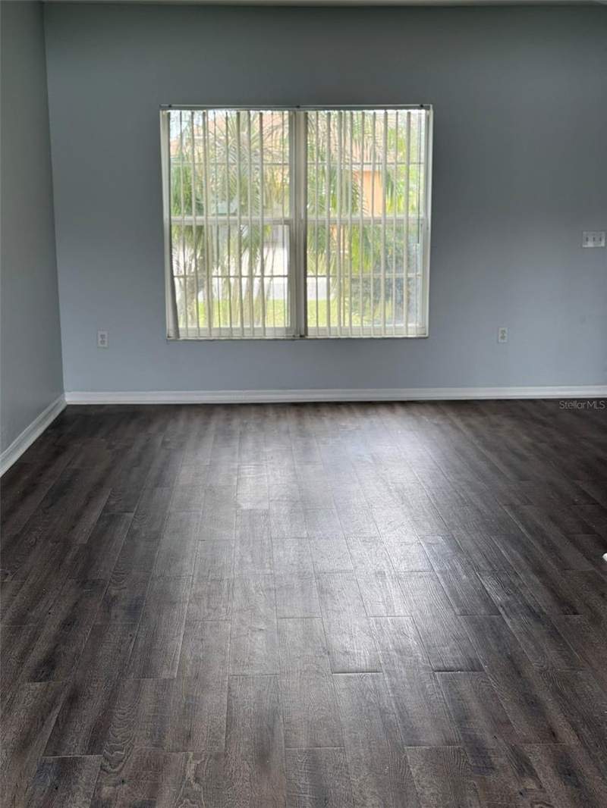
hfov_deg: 30.3
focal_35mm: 48
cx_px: 304
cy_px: 404
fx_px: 1122
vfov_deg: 39.6
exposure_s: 1/136
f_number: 1.78
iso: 64
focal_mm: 6.76
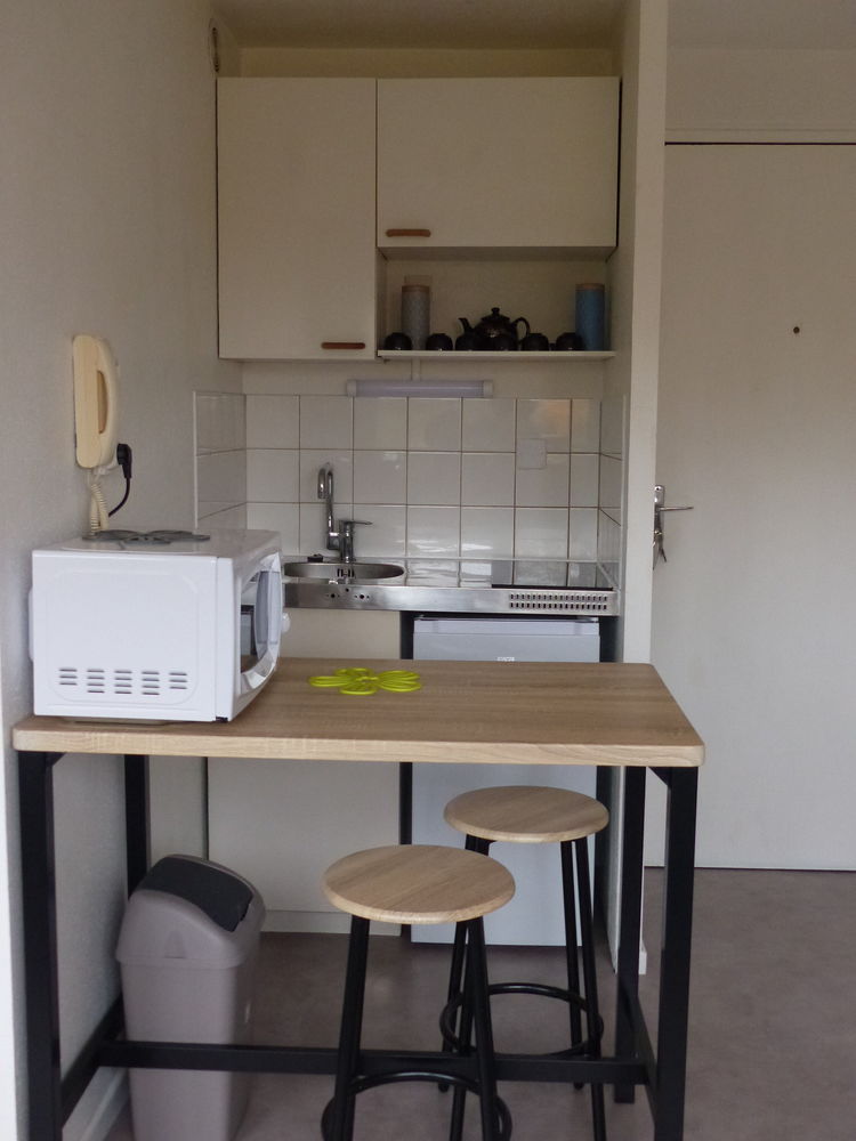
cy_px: 570
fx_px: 1253
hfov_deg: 37.7
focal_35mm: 38
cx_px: 428
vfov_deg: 49.0
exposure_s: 1/40
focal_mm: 6.8
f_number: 2.8
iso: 400
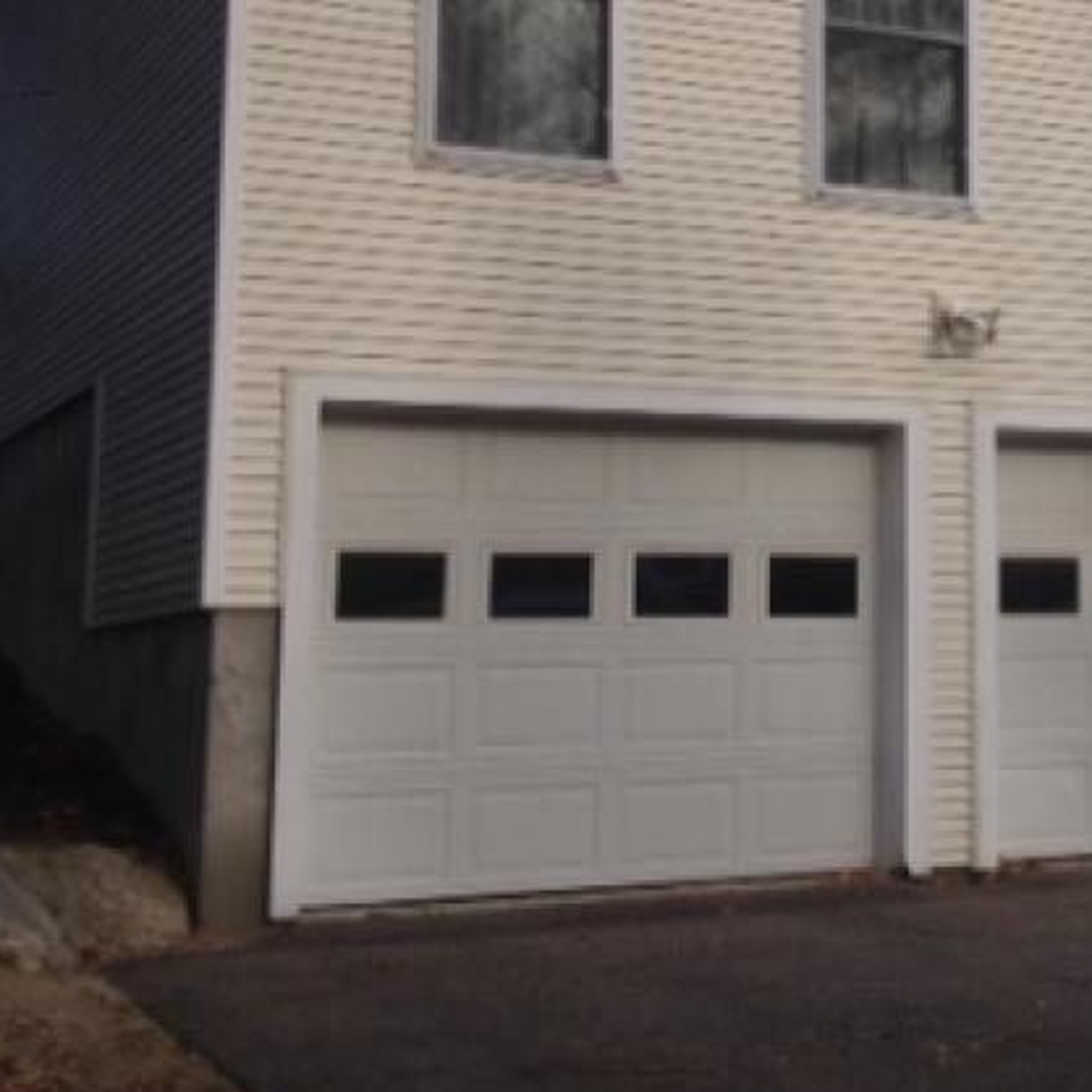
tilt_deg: +8.3
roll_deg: +1.7
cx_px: 1126
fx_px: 2712
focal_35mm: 76
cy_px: 289
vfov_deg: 22.6
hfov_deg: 21.8
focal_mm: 4.28
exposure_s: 1/1104
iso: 50
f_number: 2.4
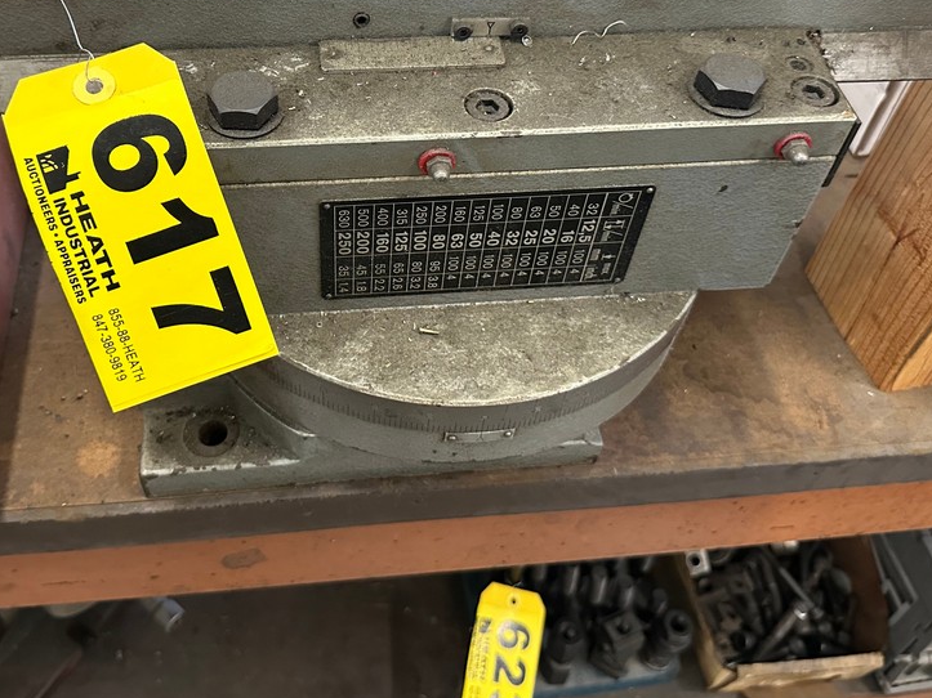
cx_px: 391
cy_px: 231
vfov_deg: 41.2
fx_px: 915
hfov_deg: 53.7
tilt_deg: -47.4
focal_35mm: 34
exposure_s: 1/60
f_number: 1.78
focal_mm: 6.86
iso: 640
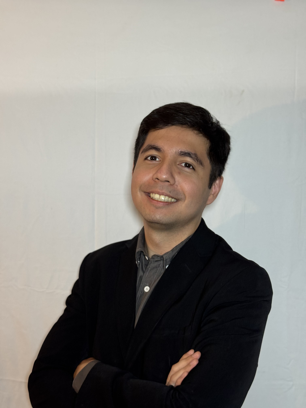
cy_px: 204
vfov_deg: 39.7
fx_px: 566
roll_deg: -0.9
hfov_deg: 30.3
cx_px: 153
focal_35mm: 48
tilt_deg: +0.9
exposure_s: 1/50
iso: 250
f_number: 1.78
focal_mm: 6.76
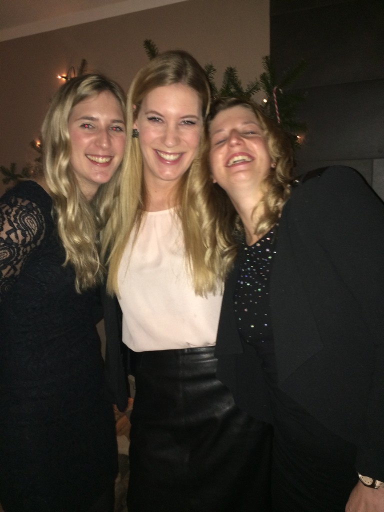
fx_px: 429
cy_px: 256
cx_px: 192
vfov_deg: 61.7
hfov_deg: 48.2
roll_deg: +2.4
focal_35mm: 29
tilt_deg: -9.5
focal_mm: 4.15
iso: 160
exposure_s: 1/17
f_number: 2.2
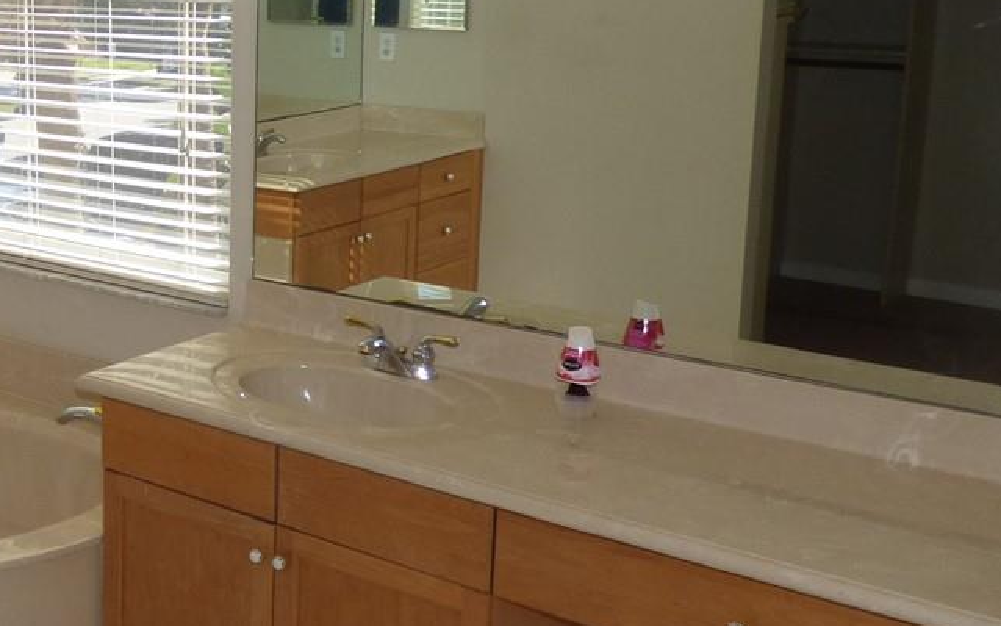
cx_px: -89
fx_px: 1446
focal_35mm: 53
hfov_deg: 33.5
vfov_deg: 24.4
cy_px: 246
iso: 100
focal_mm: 3.58
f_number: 2.8
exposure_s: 1/400
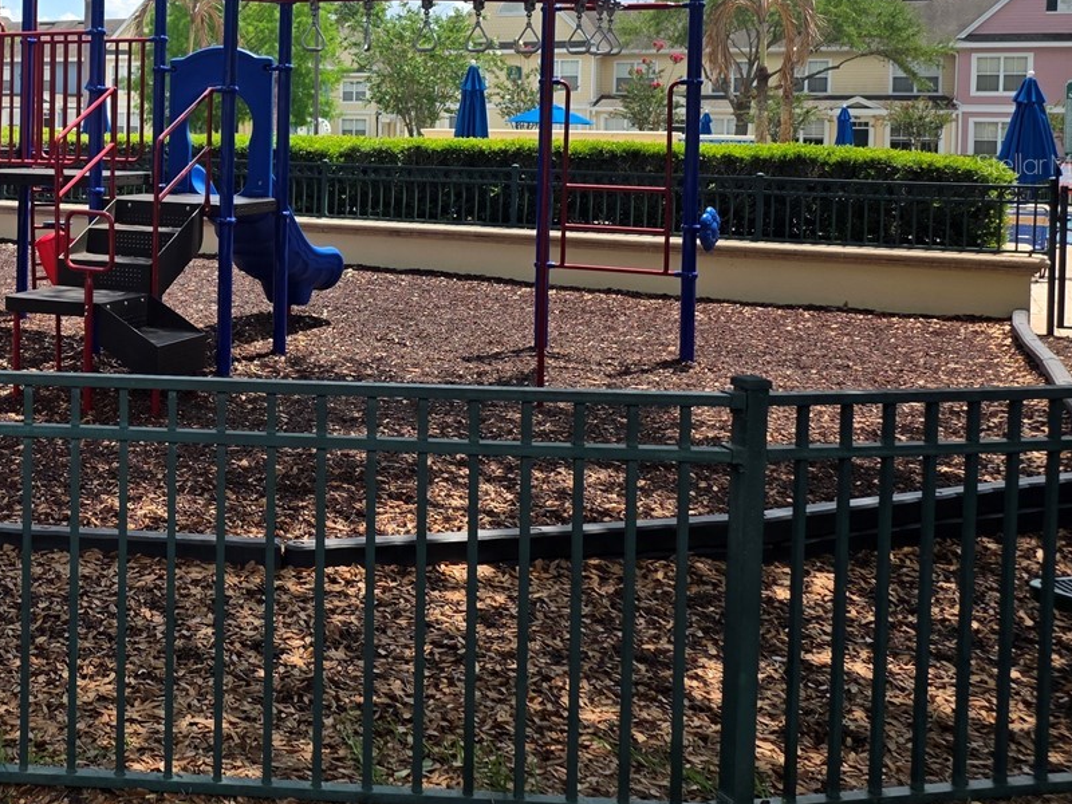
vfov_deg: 30.8
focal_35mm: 46
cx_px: 31
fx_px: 1425
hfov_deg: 37.4
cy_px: 163
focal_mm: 6.25
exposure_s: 1/3618
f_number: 1.7
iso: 80
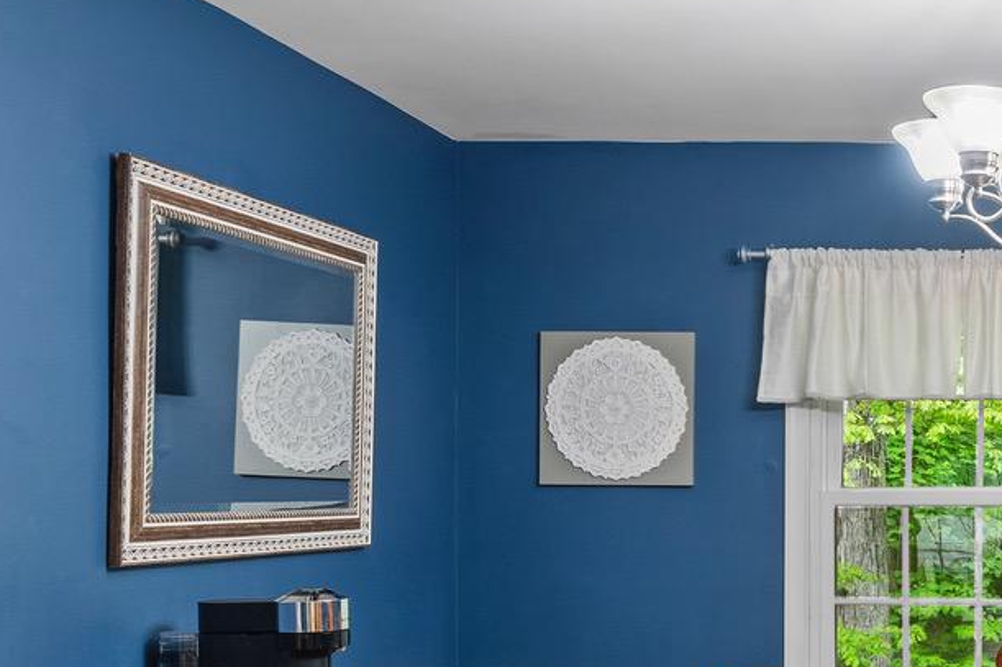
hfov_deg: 31.1
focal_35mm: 57
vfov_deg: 23.5
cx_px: 1105
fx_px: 1586
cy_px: 519
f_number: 8
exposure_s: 2.5
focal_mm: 17
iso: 320
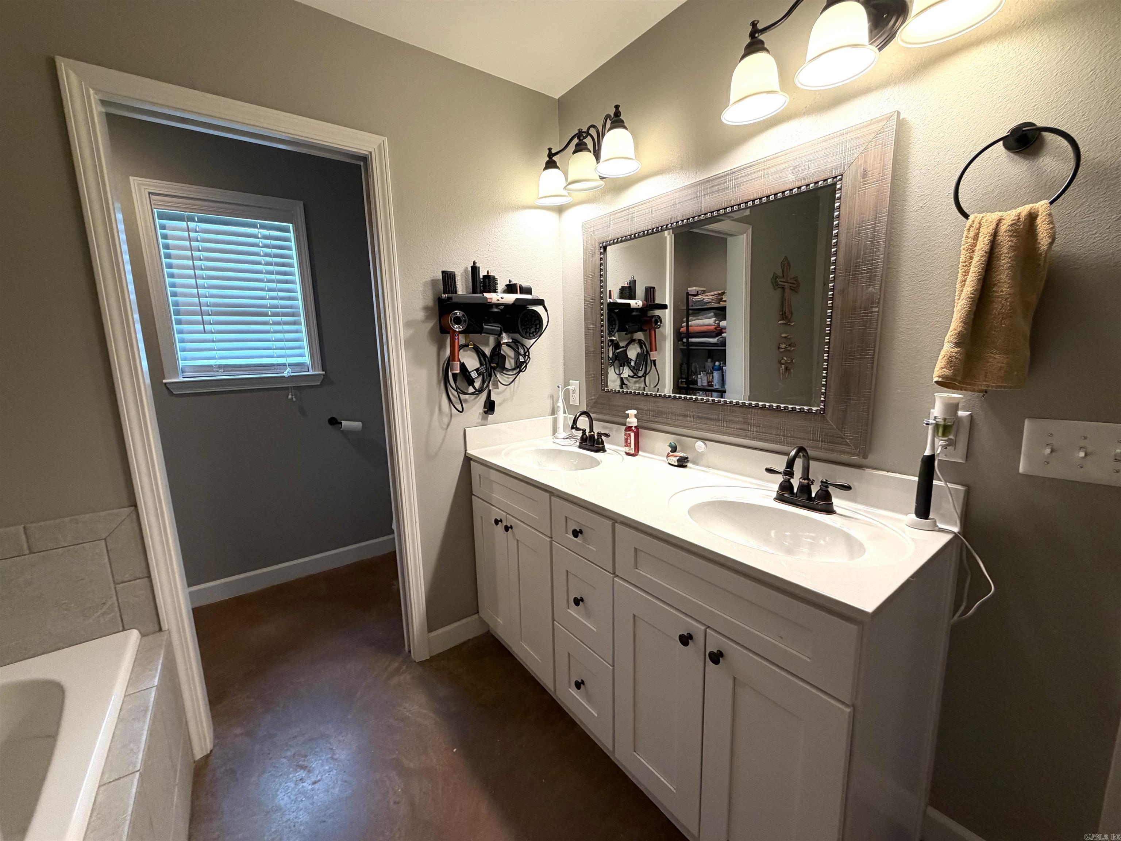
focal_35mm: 14
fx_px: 453
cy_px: 420
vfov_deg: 85.7
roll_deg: +2.2
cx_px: 560
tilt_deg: -10.2
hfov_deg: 102.1
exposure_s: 1/60
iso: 200
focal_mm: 2.22
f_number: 2.2
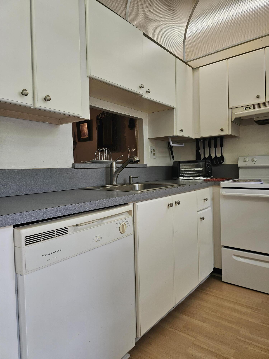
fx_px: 238
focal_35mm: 23
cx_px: 134
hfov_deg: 58.9
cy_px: 180
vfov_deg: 73.9
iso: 64
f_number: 1.7
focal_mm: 6.3
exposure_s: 1/120
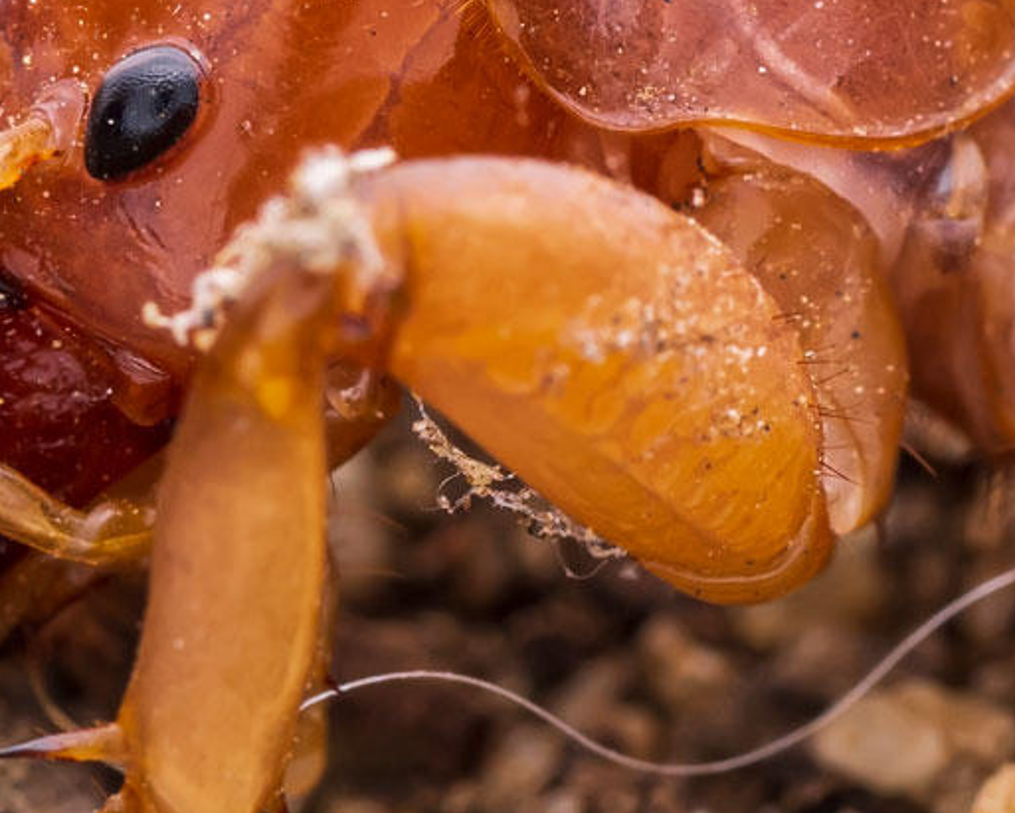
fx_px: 14427
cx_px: 1203
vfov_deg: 3.2
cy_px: 264
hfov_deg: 4.0
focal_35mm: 480
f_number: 16
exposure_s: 1/200
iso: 200
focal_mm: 105
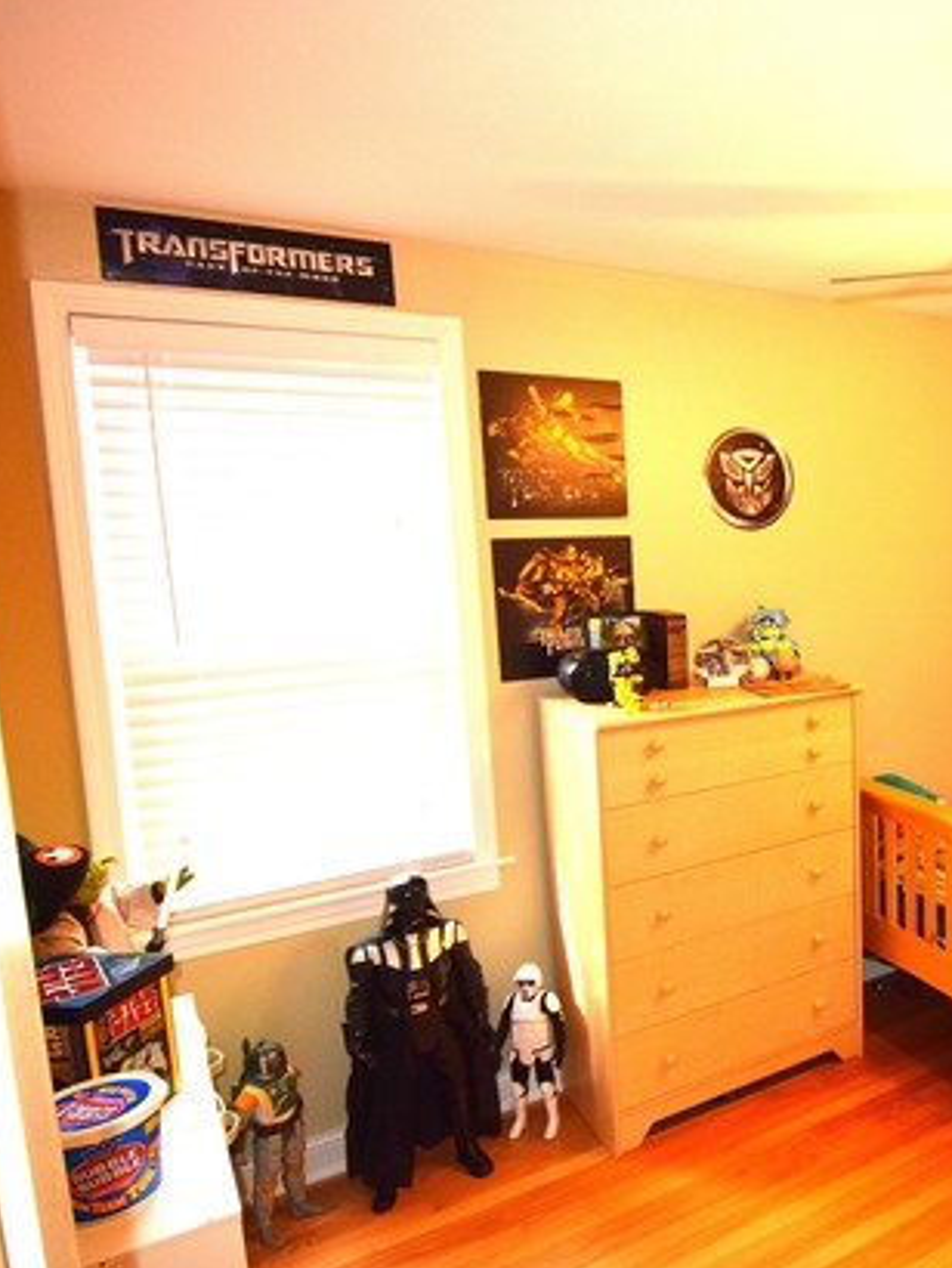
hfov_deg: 43.6
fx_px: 989
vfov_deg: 65.3
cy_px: 651
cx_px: 964
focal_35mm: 27
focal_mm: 12
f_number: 4.5
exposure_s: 1/80
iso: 800
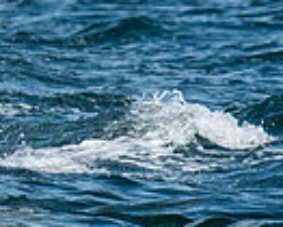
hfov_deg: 0.8
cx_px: -364
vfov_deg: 0.7
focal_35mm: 2363
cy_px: -11
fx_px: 19807
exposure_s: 1/2000
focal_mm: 300
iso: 320
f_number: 5.6
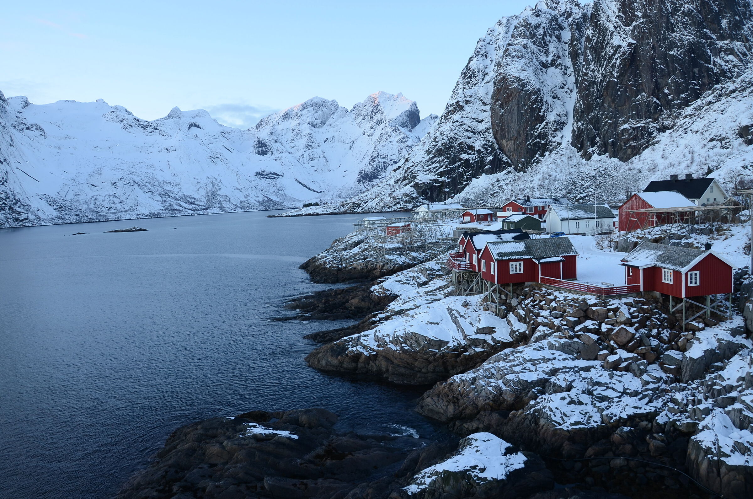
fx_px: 564
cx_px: 376
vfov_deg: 47.7
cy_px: 250
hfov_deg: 67.5
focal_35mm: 27
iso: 200
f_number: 7.1
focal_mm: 18
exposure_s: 1/25
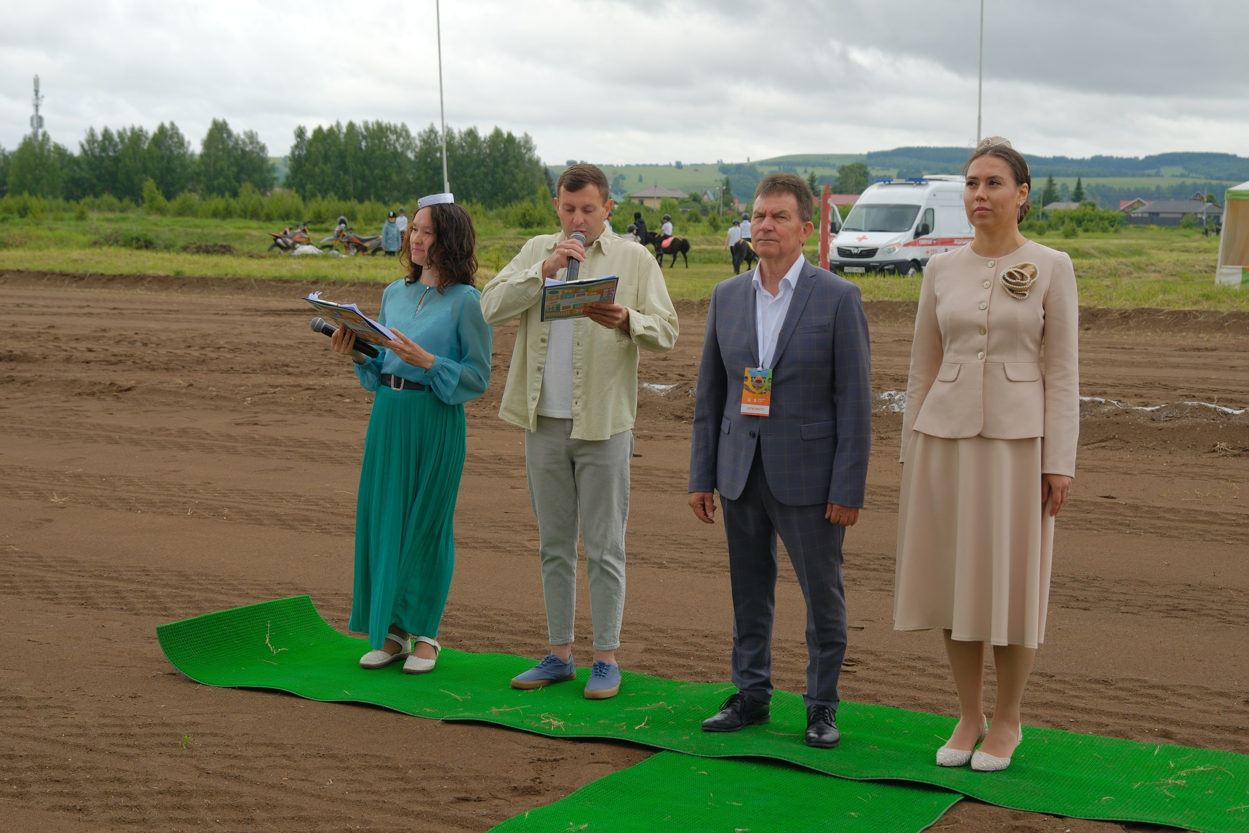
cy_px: 416
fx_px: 1700
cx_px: 624
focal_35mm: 49
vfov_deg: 27.5
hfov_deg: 40.3
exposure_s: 1/400
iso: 125
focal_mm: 32.5
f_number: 4
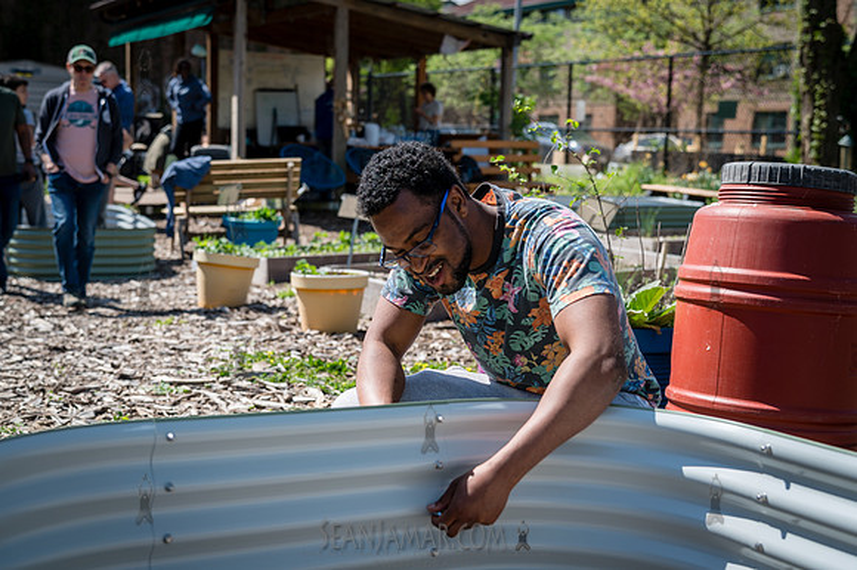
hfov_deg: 40.9
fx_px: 1150
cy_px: 285
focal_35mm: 48
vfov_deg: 27.8
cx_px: 428
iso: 100
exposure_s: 1/640
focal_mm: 46
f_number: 3.5
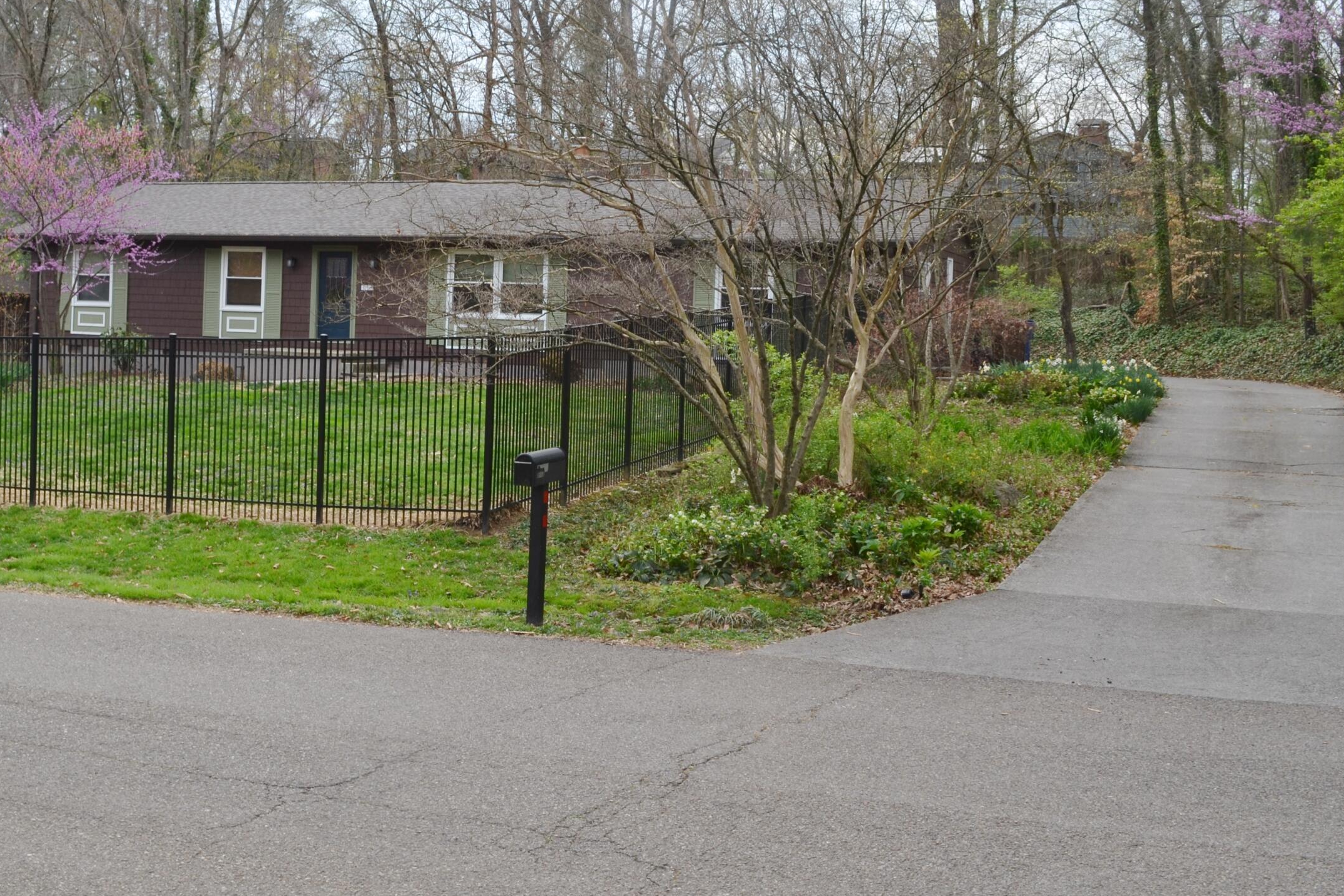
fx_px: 1568
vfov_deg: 31.8
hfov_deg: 46.1
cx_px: 527
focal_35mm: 42
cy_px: 364
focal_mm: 20
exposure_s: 1/40
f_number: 10
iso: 100
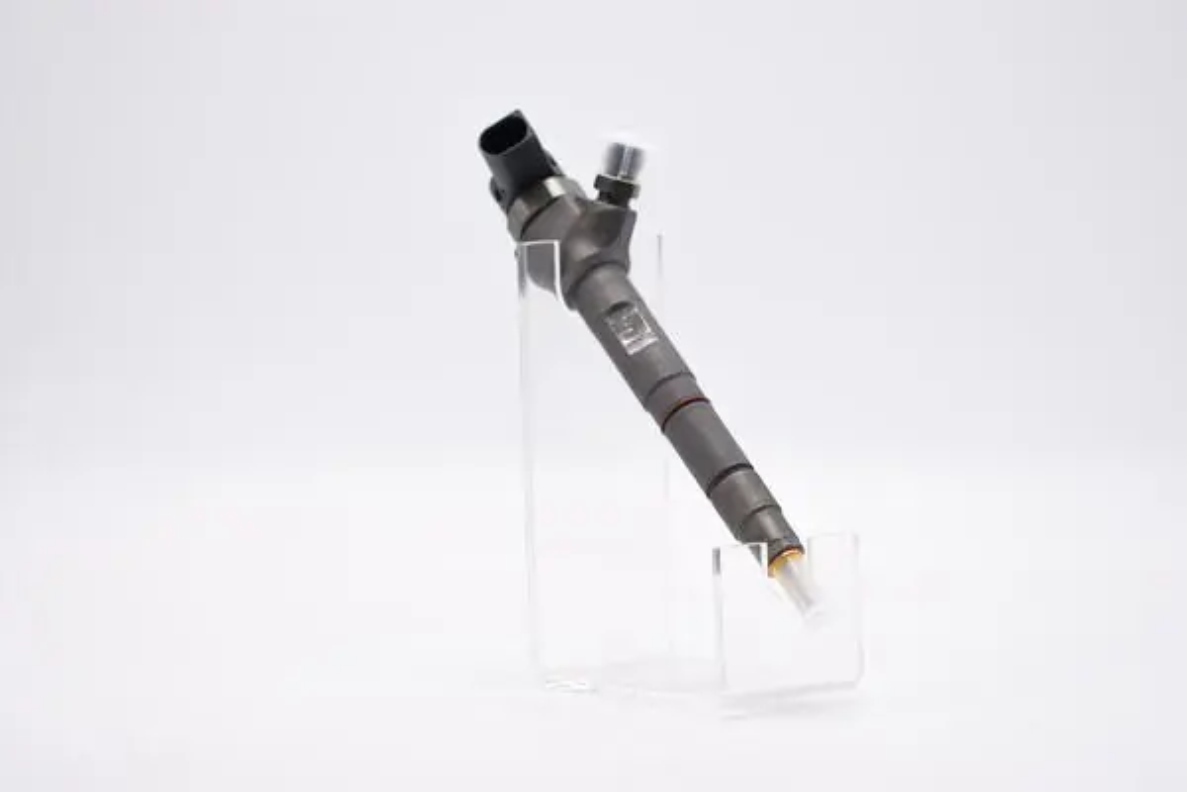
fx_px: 4451
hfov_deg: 15.2
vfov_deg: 10.2
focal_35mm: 135
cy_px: 396
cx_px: 594
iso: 100
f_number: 3
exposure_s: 1/200
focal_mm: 90
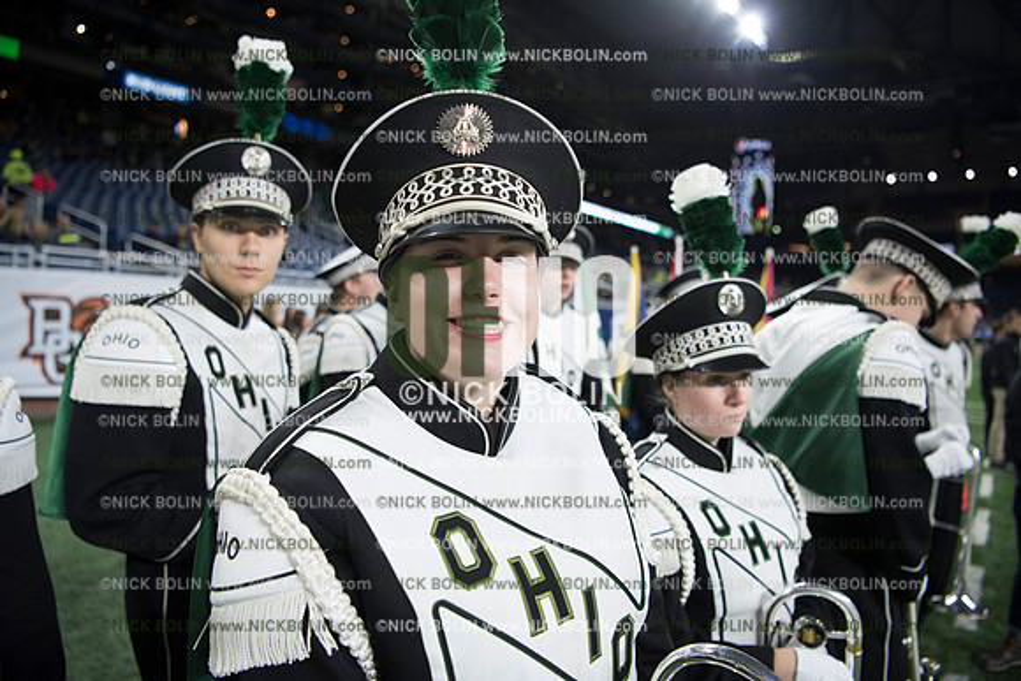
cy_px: 340
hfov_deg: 73.7
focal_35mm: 24
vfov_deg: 53.2
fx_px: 681
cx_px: 510
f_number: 2.8
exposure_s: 1/800
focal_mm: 24
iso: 1250
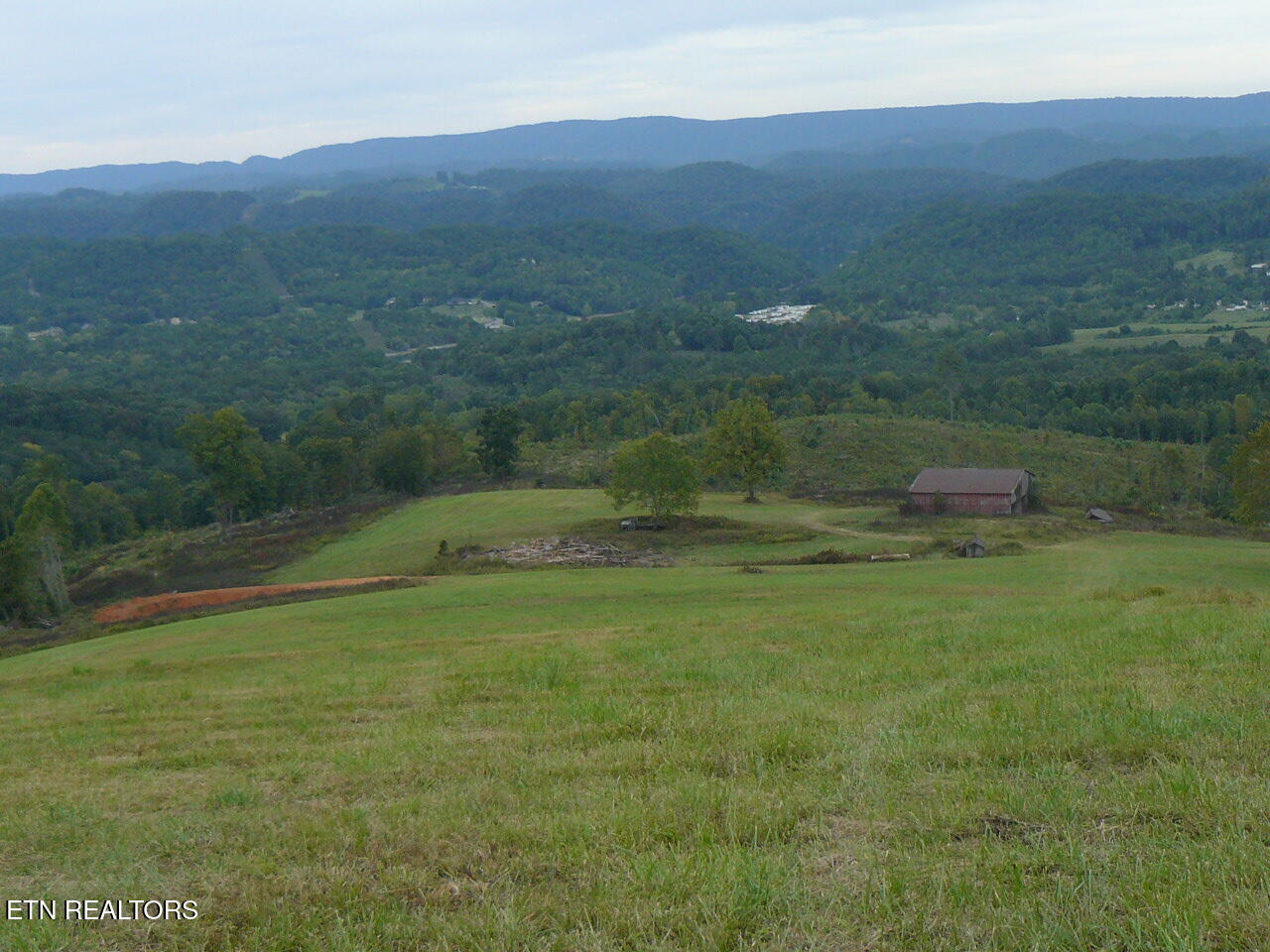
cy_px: 476
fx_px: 2091
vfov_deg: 25.7
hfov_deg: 33.8
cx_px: 635
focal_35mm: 57
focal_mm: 6.3
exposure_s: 1/400
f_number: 2.8
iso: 100
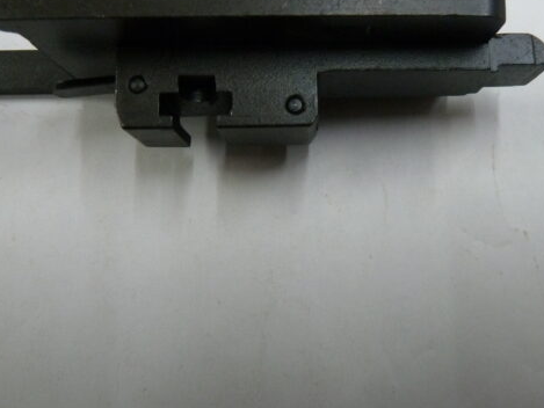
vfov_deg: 44.1
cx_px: 322
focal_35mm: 32
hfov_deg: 56.4
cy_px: 178
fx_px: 503
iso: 400
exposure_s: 1/30
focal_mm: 4.1
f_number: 3.3
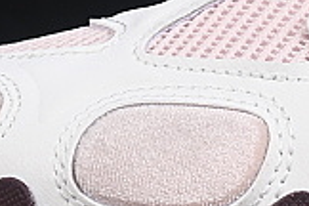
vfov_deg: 2.7
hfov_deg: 4.1
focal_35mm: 501
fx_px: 4300
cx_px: 536
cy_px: -72
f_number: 8
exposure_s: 1/80
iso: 160
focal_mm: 50
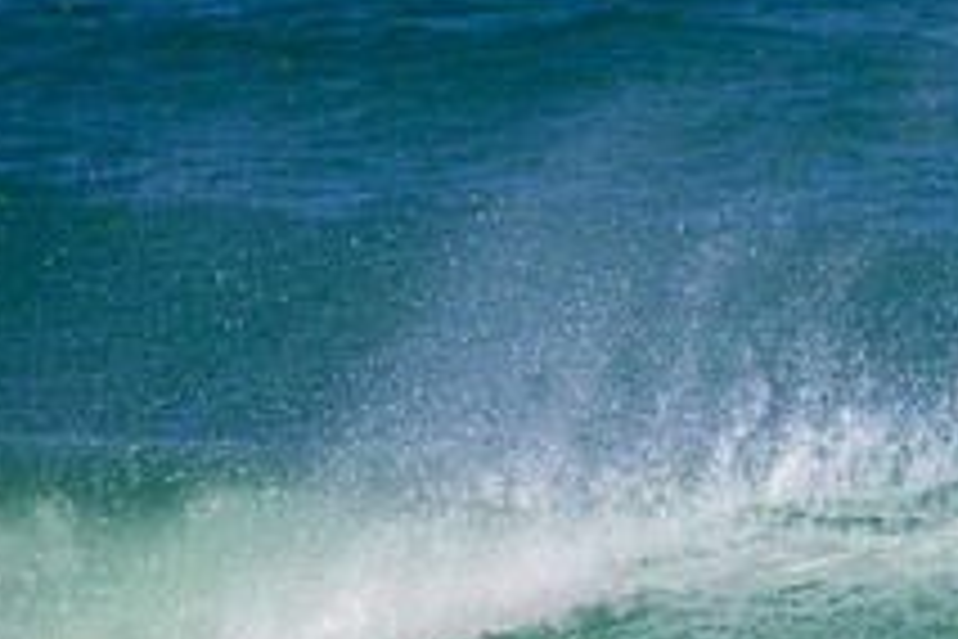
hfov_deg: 1.1
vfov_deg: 0.7
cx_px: 1124
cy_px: 812
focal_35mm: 1906
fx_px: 50717
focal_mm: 700
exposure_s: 1/2000
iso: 1600
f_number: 11
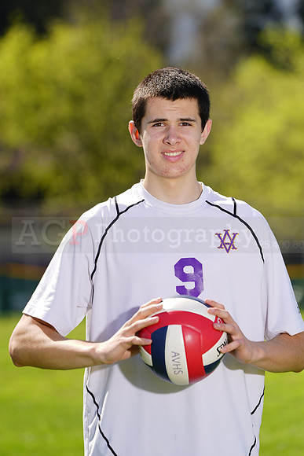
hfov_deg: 4.3
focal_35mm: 318
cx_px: 152
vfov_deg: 6.5
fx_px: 4025
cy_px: 228
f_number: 7.1
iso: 64
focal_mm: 318
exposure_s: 1/200
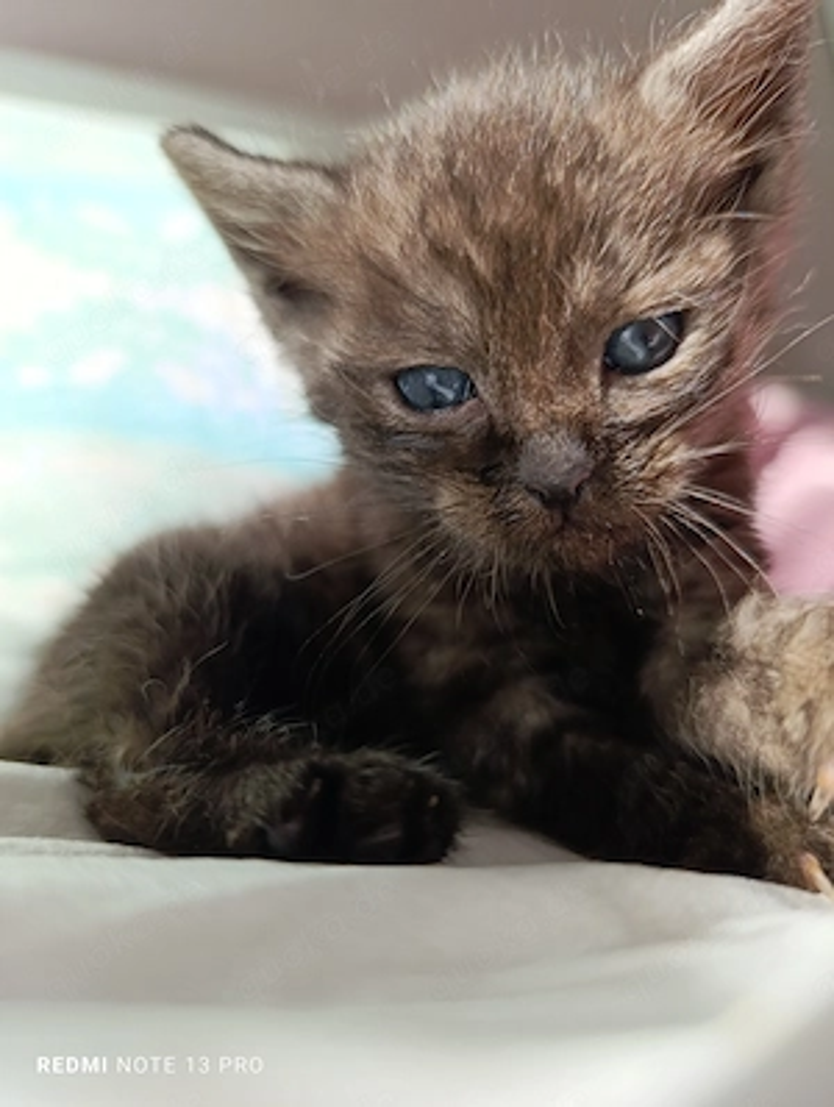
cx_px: 417
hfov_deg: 59.0
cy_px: 554
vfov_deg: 73.8
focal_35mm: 23
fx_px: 736
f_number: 1.6
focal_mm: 6.14
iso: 50
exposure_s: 1/235
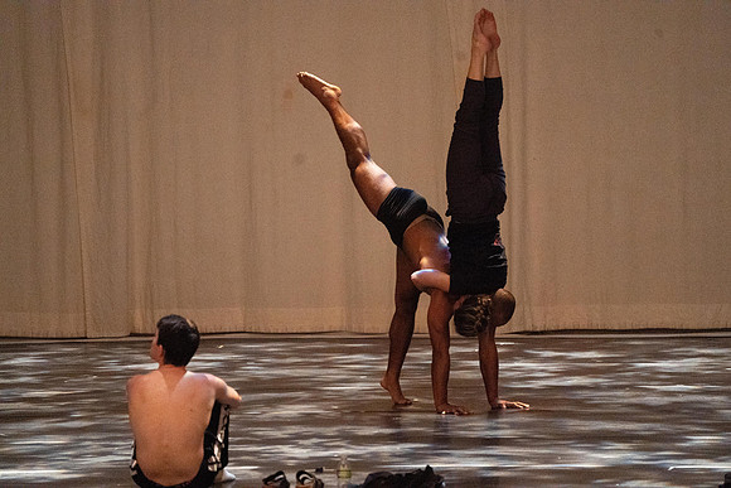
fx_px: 7210
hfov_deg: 5.8
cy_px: 244
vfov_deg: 3.9
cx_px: 366
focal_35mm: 355
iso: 8000
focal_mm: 355
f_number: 5.6
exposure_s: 1/160
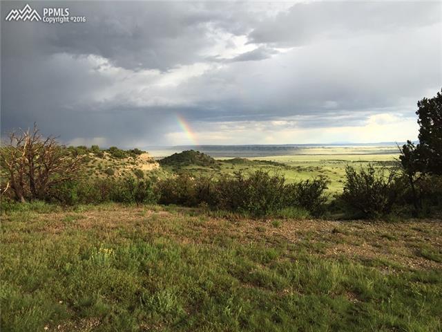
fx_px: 370
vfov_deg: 48.2
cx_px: 221
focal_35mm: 29
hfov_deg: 61.7
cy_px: 166
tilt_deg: -2.4
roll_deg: +0.2
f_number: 2.2
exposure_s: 1/514
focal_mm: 4.15
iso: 32
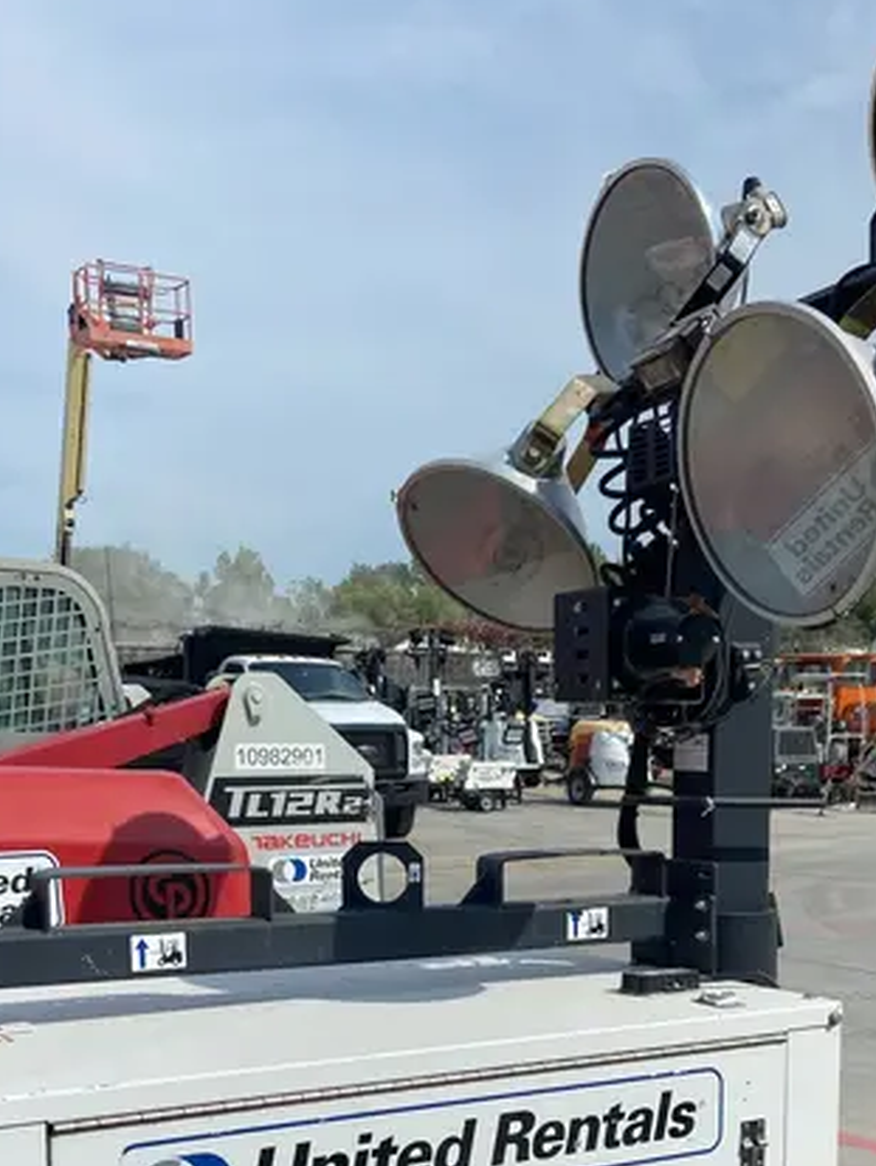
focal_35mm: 46
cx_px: 451
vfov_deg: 39.3
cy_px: 965
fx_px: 1551
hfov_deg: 31.5
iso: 32
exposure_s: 1/4808
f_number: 1.8
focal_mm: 4.25
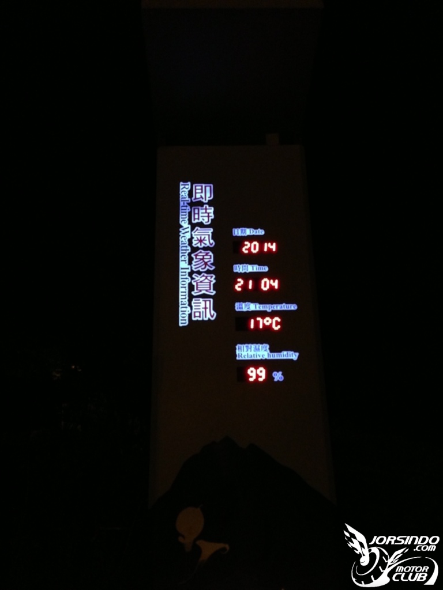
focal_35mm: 33
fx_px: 563
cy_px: 295
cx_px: 222
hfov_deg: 42.9
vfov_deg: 55.4
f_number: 2.4
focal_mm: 4.13
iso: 500
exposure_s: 1/20
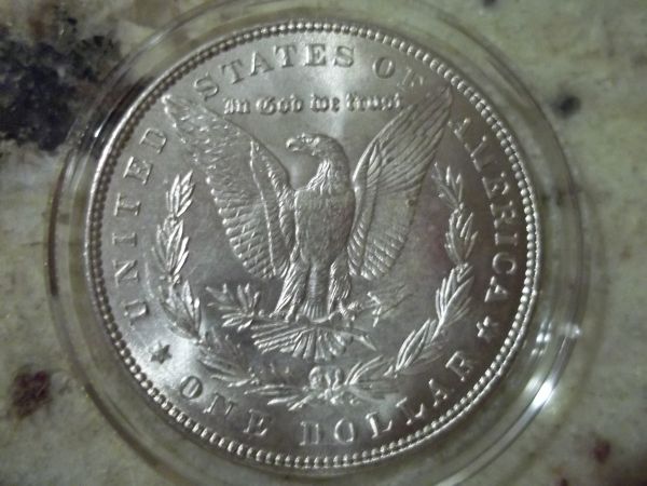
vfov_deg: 39.7
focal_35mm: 36
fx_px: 673
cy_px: 243
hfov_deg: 51.4
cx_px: 324
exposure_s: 1/8
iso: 320
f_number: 3.1
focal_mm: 6.5
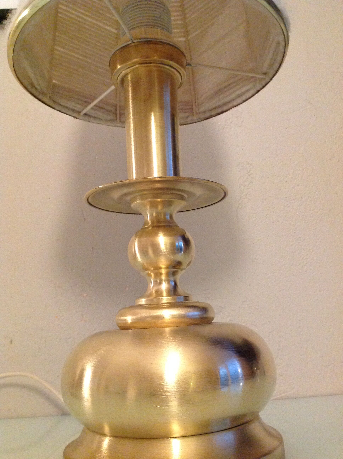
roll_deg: +4.3
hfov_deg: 40.6
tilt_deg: +12.7
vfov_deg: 52.7
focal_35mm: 35
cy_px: 230
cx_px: 172
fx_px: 464
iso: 500
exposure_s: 1/17
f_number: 2.4
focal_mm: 4.28
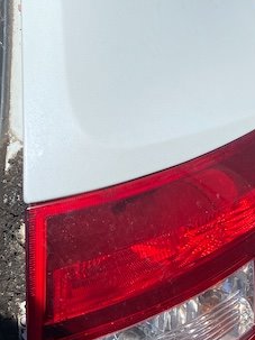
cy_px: 296
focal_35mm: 55
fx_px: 541
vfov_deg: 33.4
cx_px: 162
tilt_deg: -45.0
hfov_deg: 26.4
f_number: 1.8
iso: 32
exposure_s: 1/4115
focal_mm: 4.25
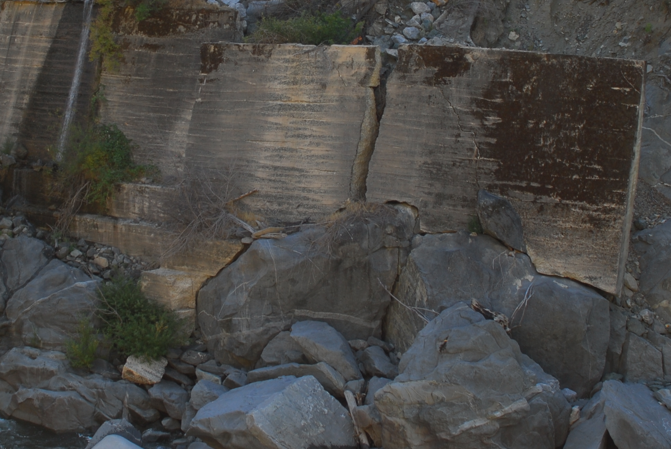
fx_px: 1456
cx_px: 282
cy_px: 94
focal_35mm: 78
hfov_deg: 25.9
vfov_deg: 17.4
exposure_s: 1/80
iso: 125
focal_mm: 26
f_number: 5.6
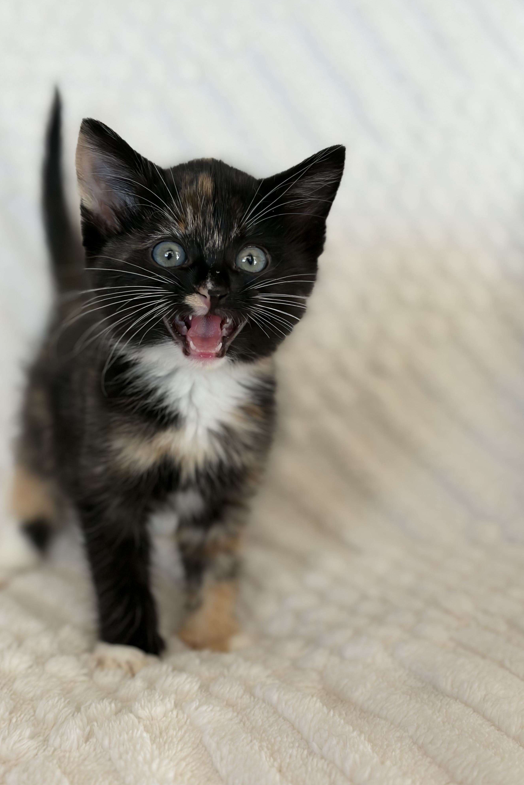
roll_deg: +1.8
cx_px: 261
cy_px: 387
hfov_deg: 24.6
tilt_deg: -10.5
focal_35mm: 55
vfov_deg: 36.2
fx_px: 1201
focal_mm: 5.96
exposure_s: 1/79
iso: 50
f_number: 1.6
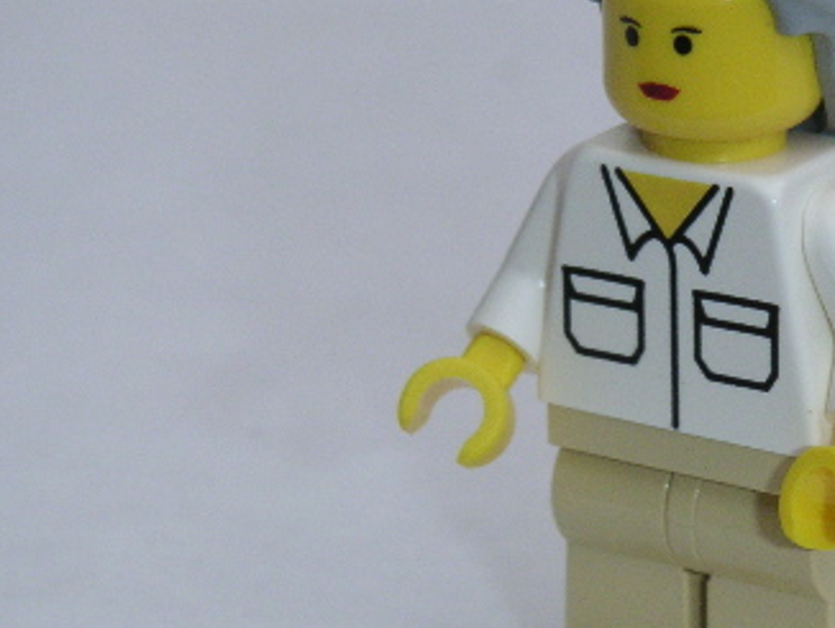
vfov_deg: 7.3
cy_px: 343
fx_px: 4924
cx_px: 694
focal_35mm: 204
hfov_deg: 9.7
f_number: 8
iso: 160
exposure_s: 1/500
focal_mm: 17.1
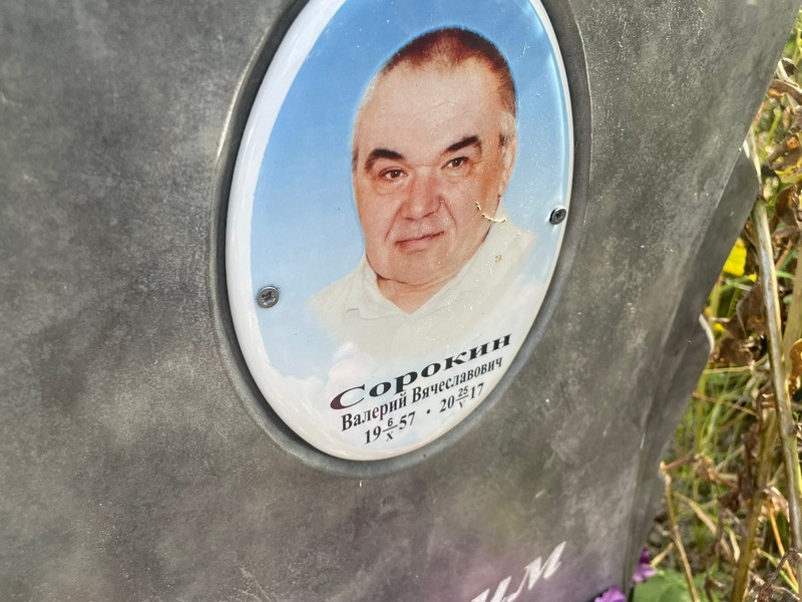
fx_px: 602
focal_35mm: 26
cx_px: 401
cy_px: 301
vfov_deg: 53.1
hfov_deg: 67.3
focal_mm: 4.2
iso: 32
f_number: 1.6
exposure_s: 1/432
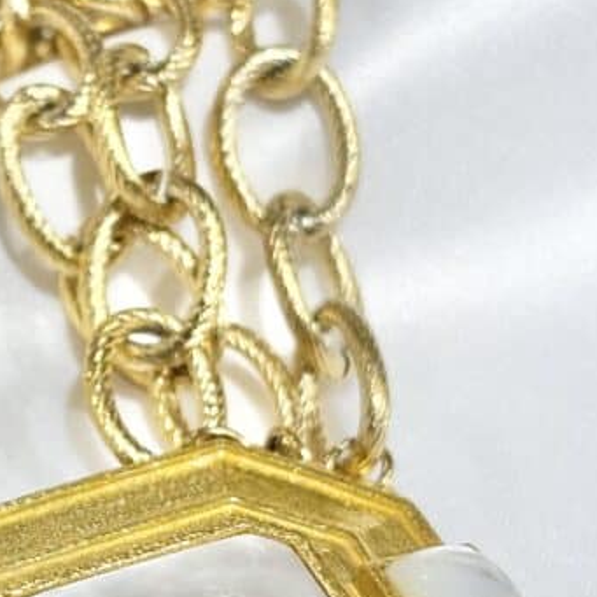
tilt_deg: -32.9
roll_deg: +7.1
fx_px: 2693
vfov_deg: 12.6
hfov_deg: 12.5
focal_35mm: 138
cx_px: -7
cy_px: 385
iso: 32
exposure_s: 1/212
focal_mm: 5.96
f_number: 1.6
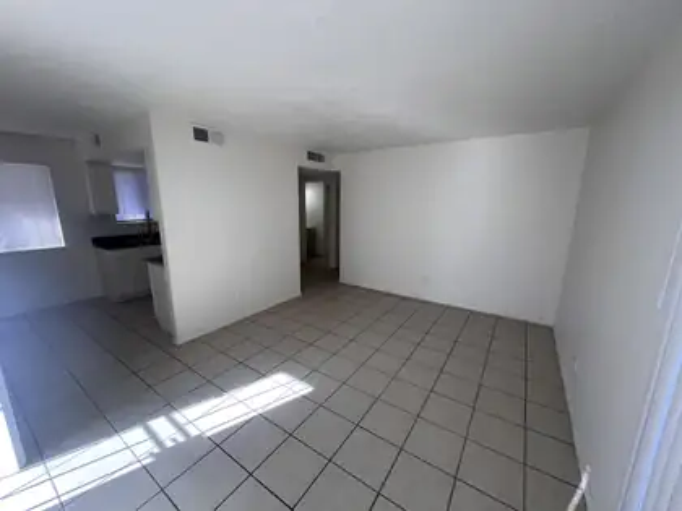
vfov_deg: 89.9
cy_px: 256
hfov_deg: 106.2
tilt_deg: -11.8
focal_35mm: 13
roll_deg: -0.5
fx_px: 256
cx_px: 341
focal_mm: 1.57
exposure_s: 1/99
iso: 40
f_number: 1.8
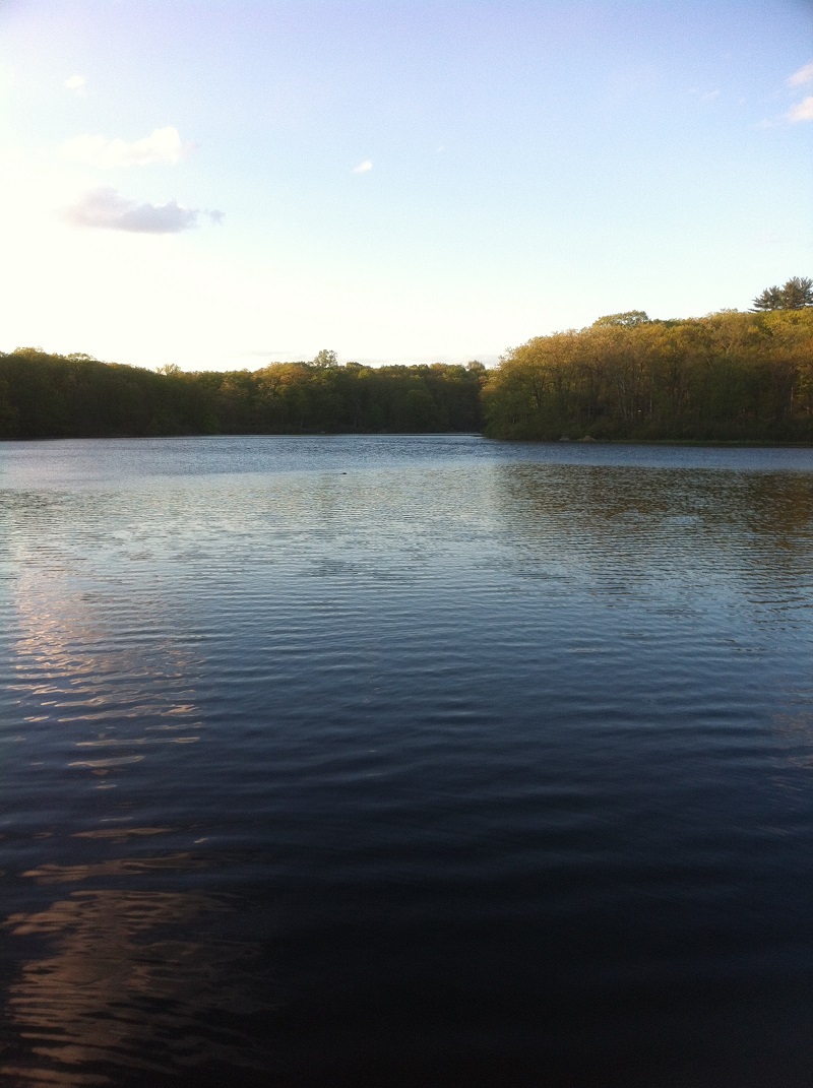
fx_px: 1099
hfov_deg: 40.6
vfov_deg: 52.7
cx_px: 406
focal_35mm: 35
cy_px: 544
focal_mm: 3.85
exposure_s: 1/214
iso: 80
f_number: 2.8
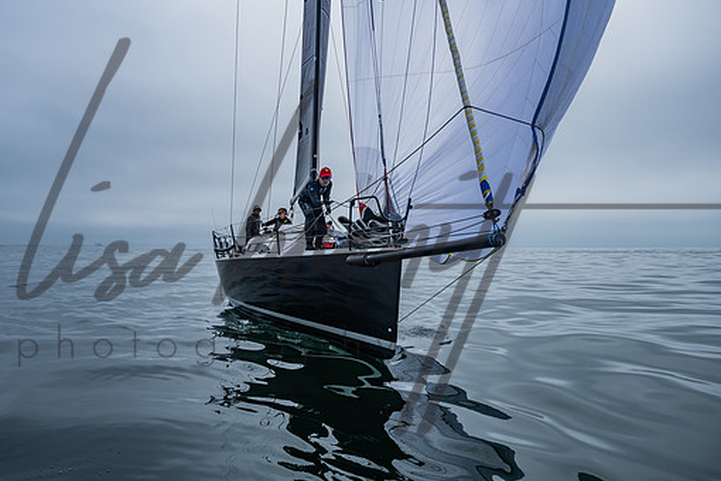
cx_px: 318
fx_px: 581
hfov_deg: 63.5
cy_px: 239
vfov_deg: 45.0
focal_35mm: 29
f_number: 5.6
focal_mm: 24
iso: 320
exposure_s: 1/2500
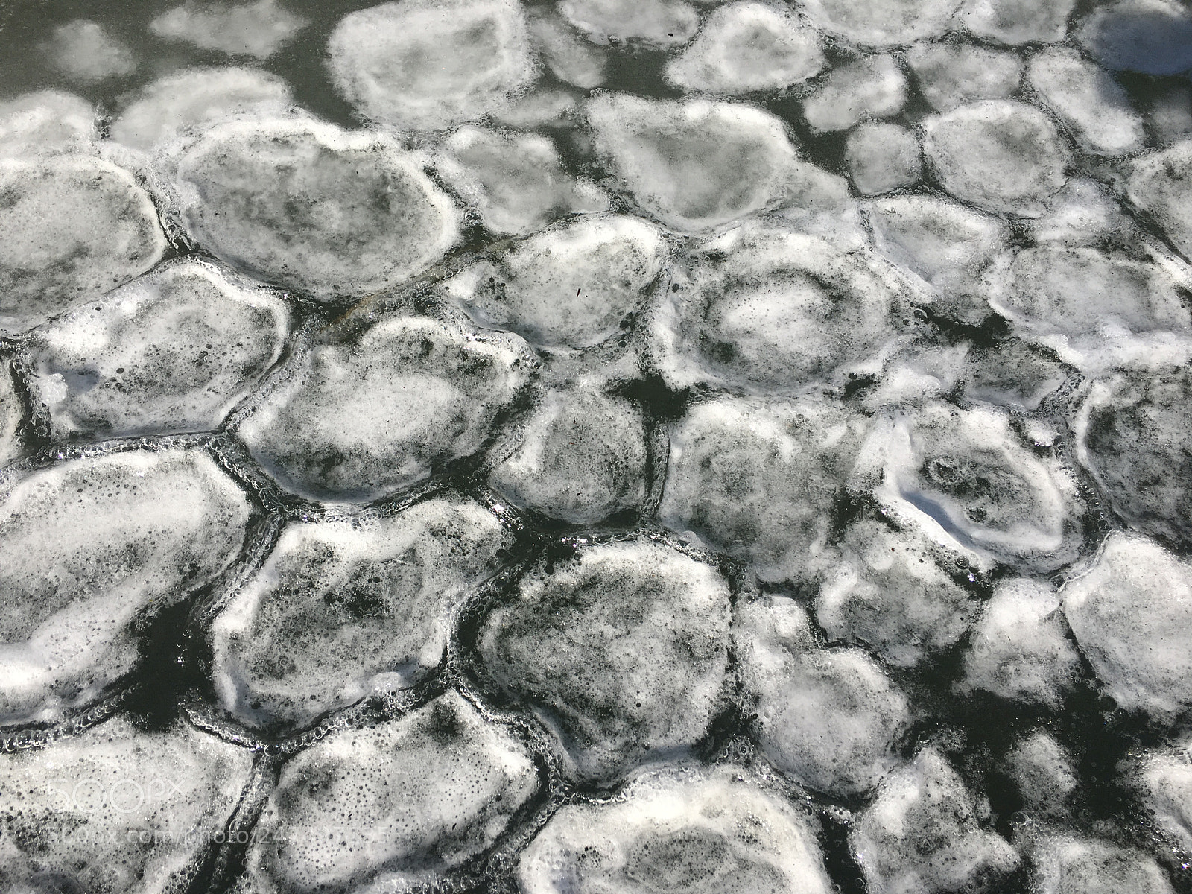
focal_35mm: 29
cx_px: 596
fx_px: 999
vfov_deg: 48.2
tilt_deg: -62.6
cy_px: 447
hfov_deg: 61.7
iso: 25
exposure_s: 1/2079
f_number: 2.2
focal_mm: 4.15
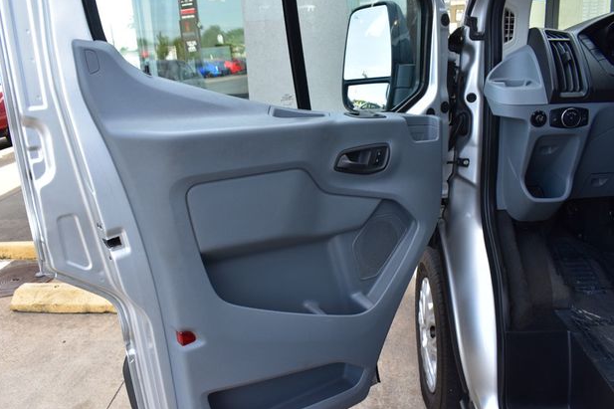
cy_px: 209
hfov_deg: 65.5
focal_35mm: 28
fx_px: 477
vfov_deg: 46.4
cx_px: 297
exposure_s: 1/125
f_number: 9
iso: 400
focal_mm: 18
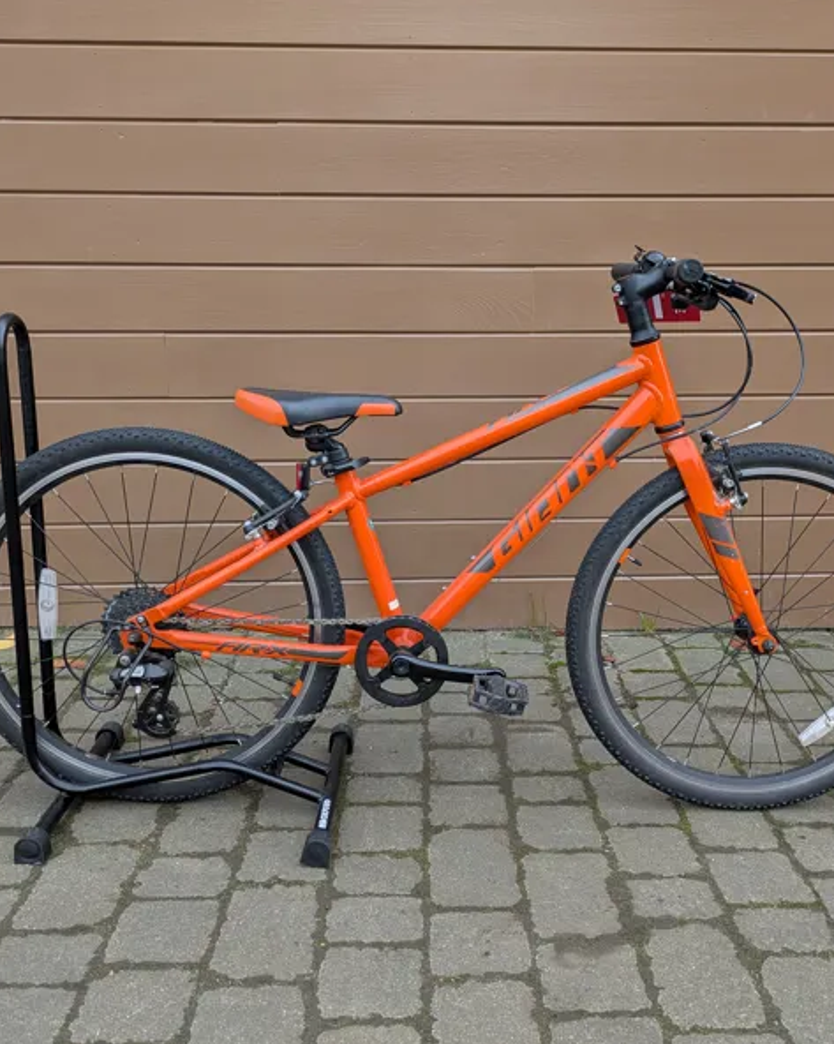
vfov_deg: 54.2
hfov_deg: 44.4
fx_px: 1019
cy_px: 520
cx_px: 465
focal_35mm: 33
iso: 42
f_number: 1.89
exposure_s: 1/271
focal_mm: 5.43
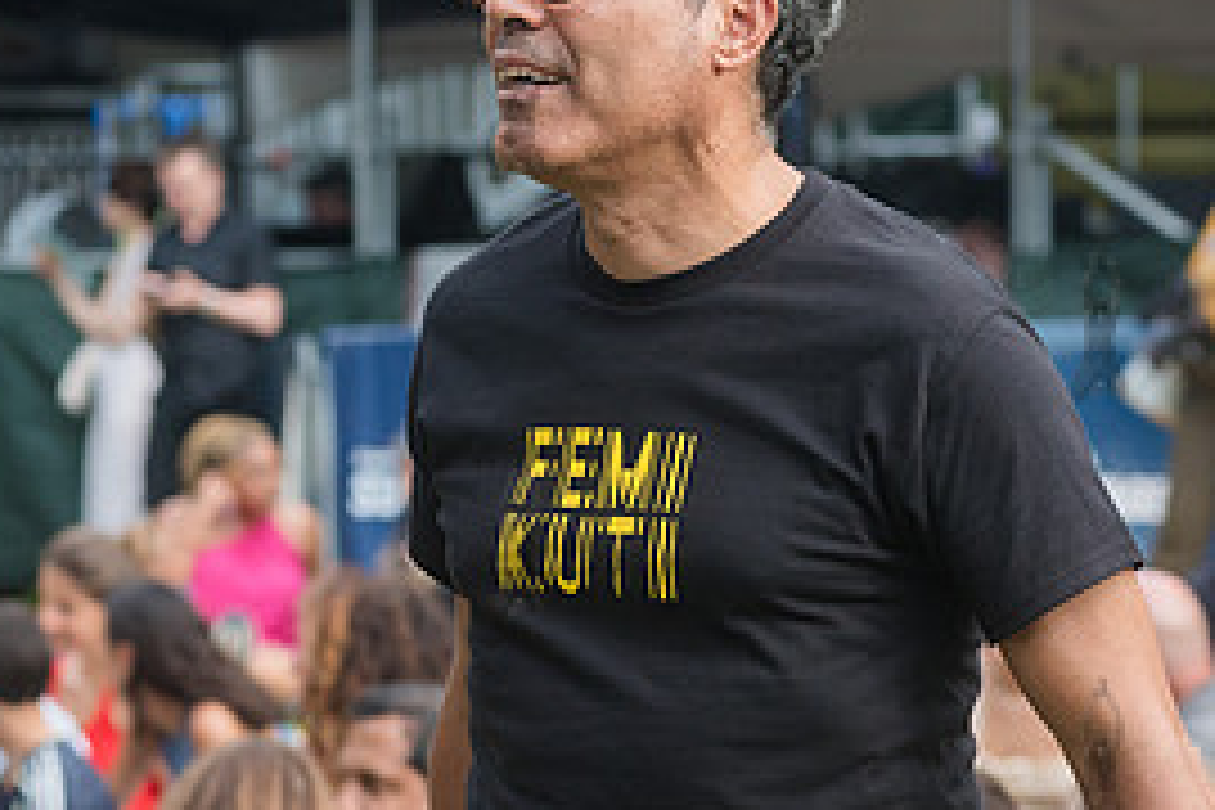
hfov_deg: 9.6
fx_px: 7256
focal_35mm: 215
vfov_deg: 6.4
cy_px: 538
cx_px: 518
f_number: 5
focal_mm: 100
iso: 1000
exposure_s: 1/640
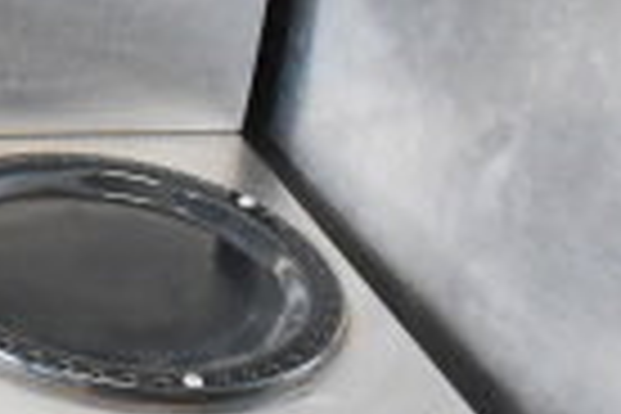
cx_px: -688
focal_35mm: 119
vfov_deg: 11.4
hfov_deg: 14.0
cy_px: -29
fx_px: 2053
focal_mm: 18
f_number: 5
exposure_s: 1/100
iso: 6400
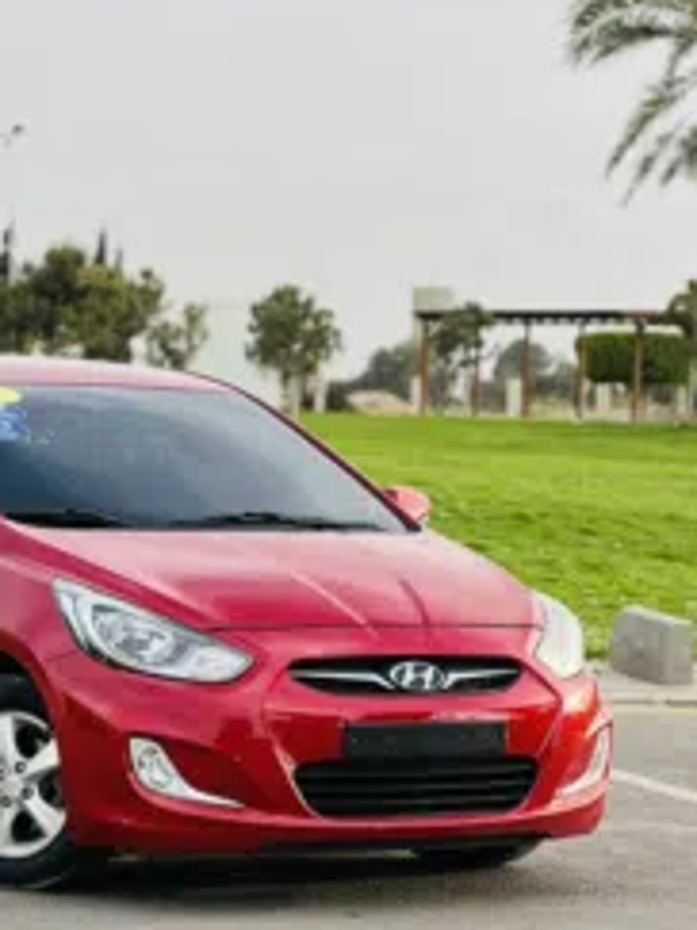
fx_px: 3413
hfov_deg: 11.6
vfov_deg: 15.5
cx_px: 130
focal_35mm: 127
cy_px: 463
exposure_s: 1/121
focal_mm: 9
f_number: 2.8
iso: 40
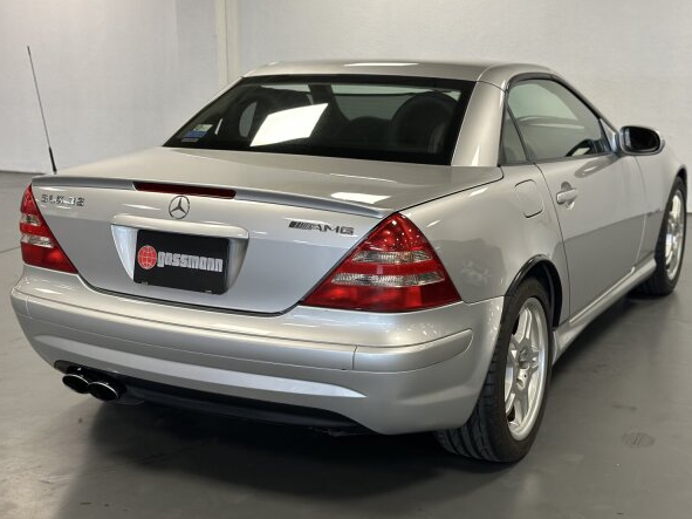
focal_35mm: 52
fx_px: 1039
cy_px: 258
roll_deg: -0.3
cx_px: 331
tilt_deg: -12.7
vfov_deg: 28.0
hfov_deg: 36.8
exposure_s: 1/85
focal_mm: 6.86
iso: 125
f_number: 1.78
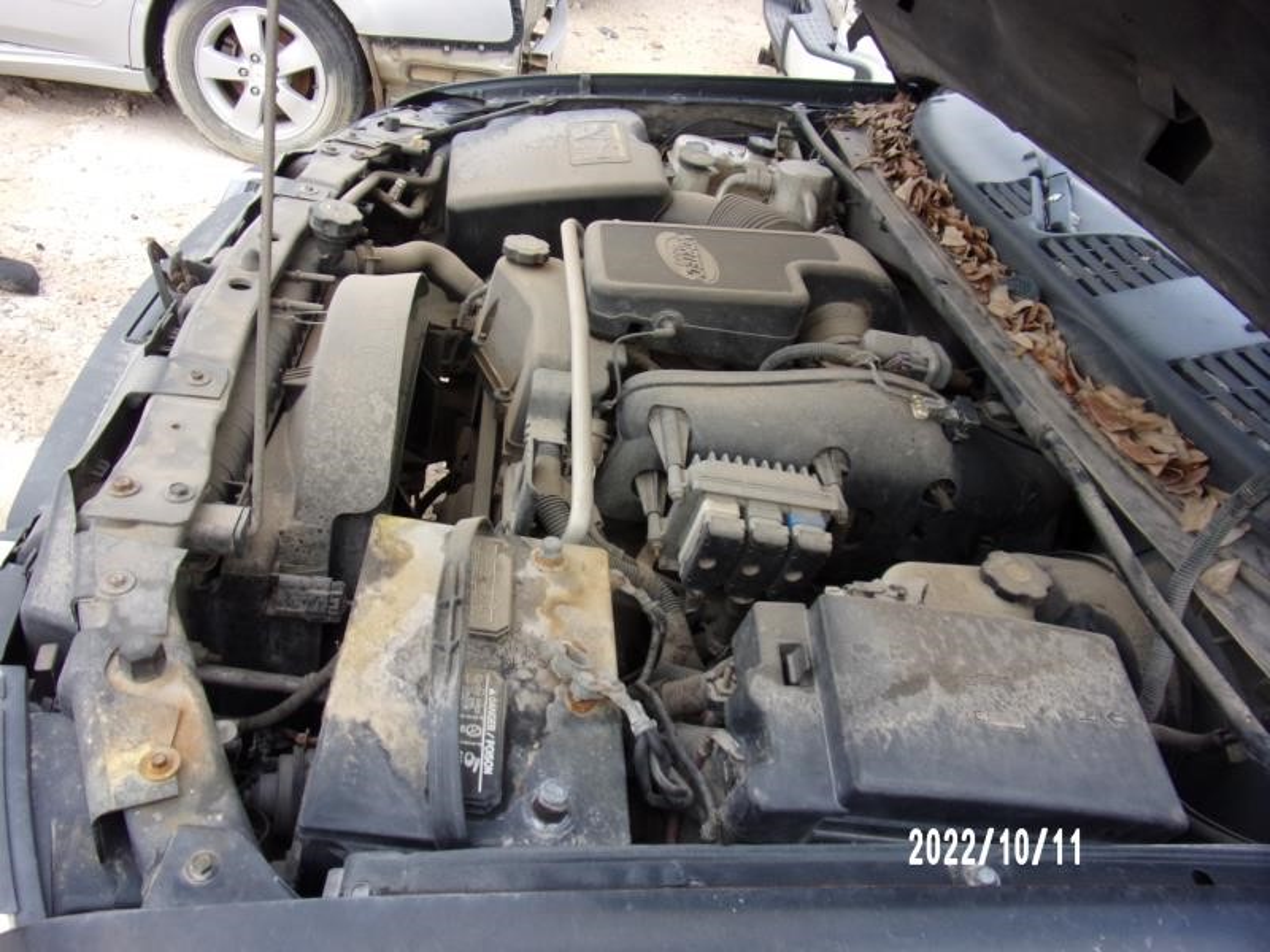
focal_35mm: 24
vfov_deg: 56.8
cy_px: 476
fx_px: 881
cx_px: 635
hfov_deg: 71.6
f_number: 3.3
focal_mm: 4.3
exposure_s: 1/100
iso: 80
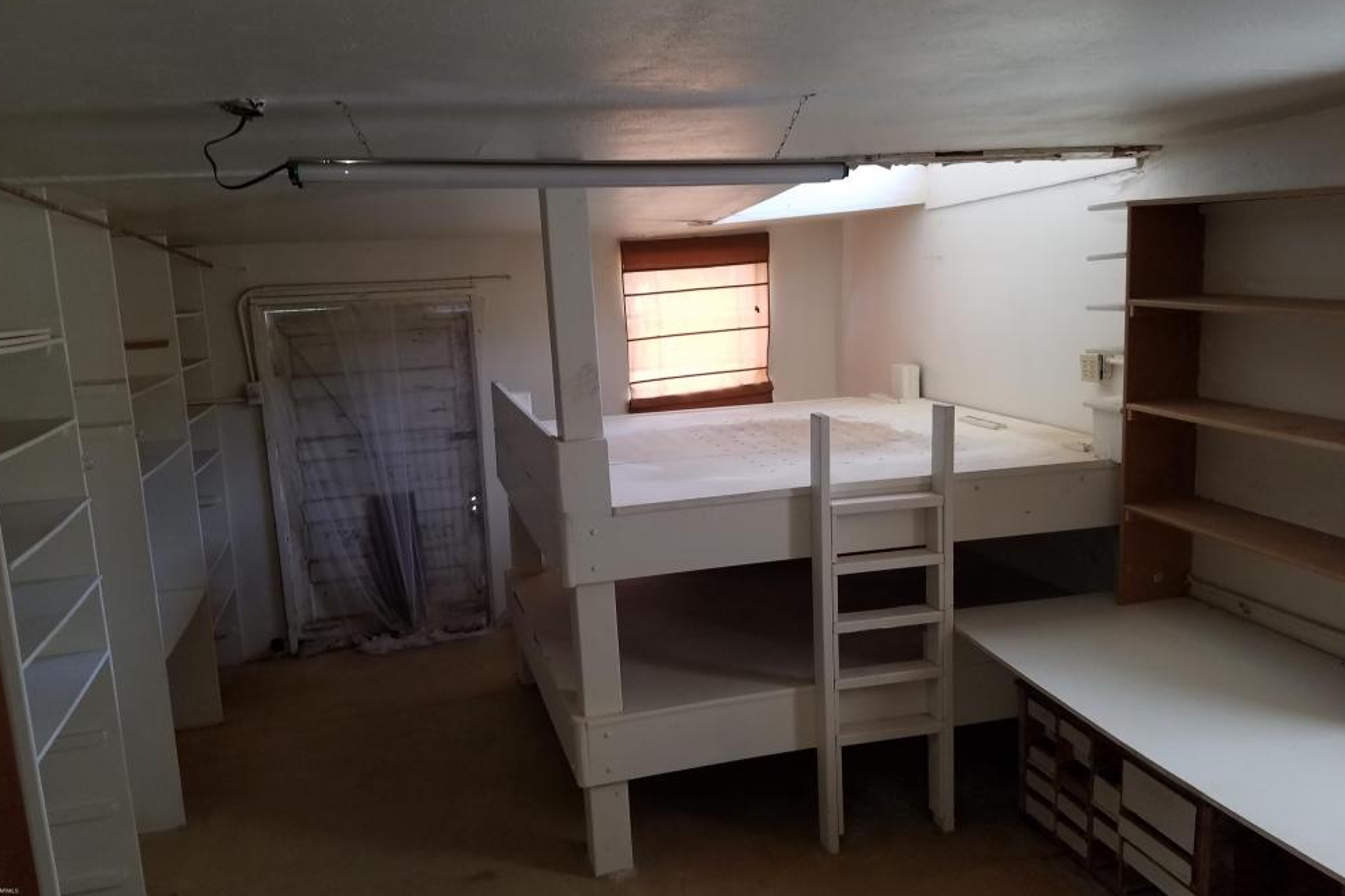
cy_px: 401
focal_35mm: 28
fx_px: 1046
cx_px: 679
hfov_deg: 65.5
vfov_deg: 46.3
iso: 80
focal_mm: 4.2
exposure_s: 1/60
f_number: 1.7
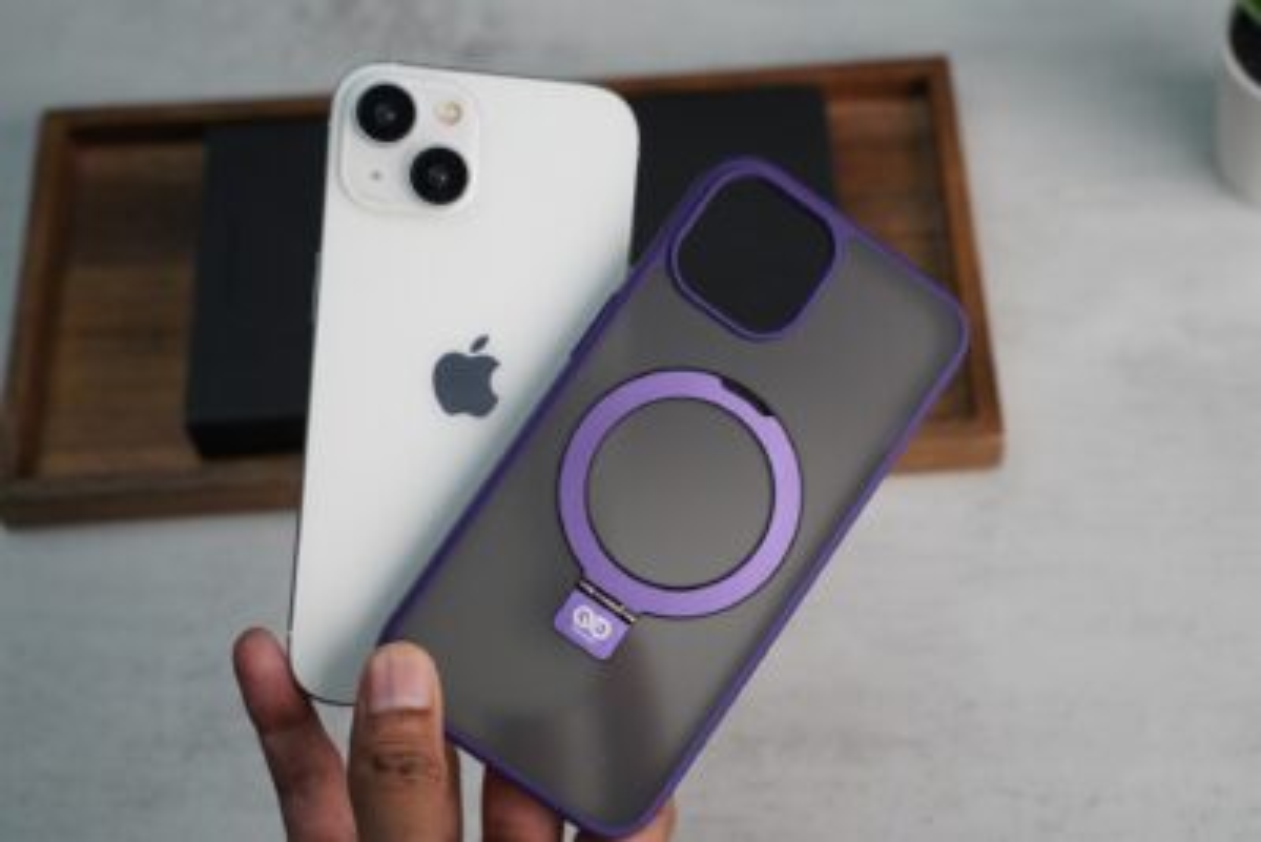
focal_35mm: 58
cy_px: 421
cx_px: 630
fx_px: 2032
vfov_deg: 23.4
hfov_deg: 34.5
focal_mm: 58
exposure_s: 1/320
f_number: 6.3
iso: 3200
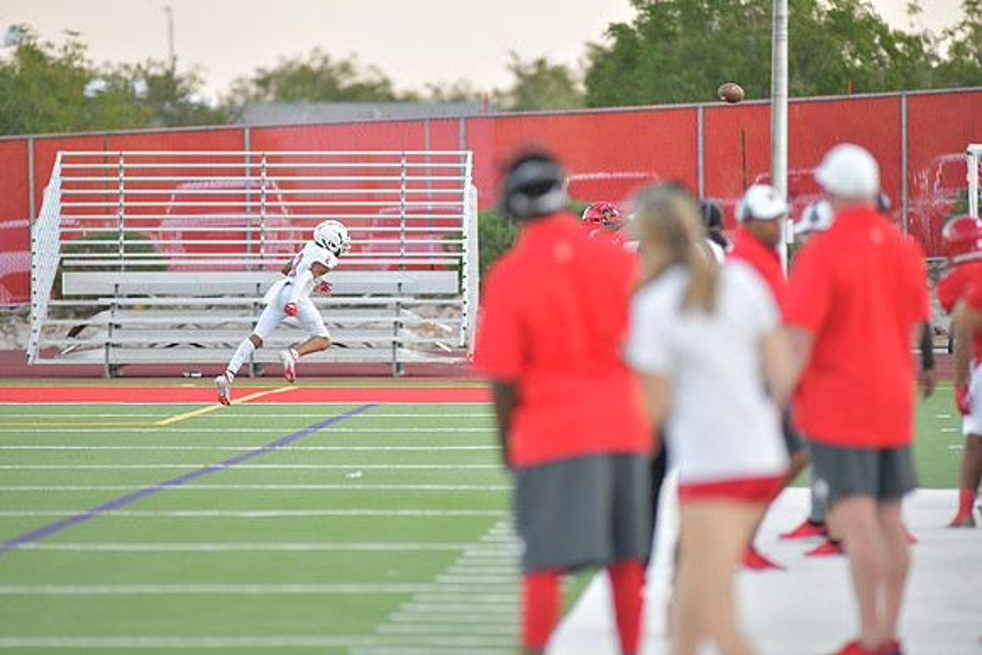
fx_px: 8185
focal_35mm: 300
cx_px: 491
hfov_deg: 6.9
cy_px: 328
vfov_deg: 4.6
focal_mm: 300
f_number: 3.5
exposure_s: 1/1250
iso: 2000
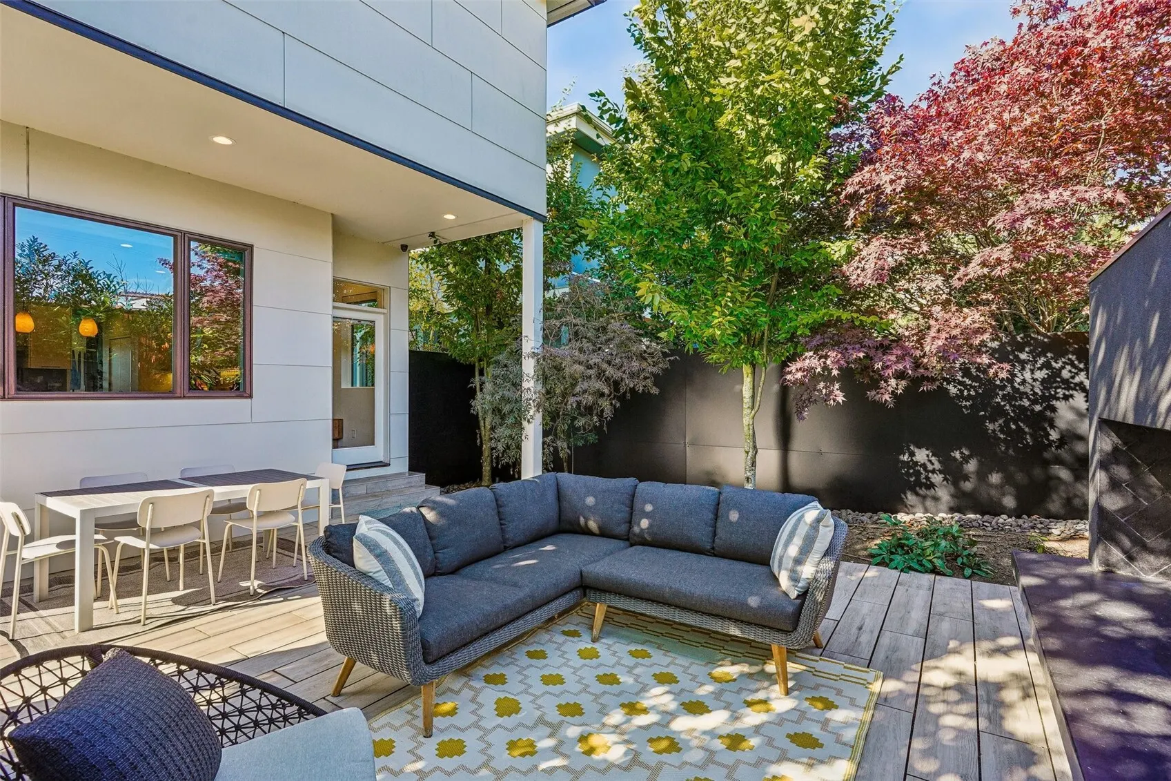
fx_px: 553
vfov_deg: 70.4
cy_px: 390
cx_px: 586
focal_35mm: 17
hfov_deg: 93.3
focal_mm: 17
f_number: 8
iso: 1000
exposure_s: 1/125
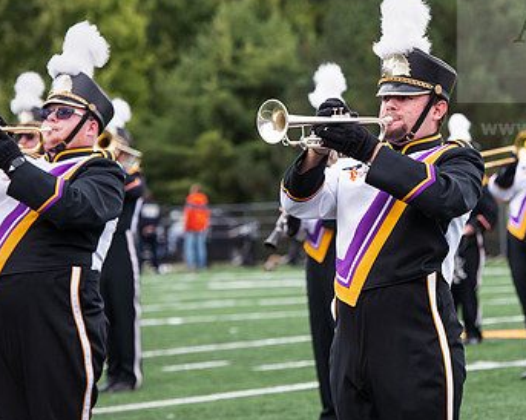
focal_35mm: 246
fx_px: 3827
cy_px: 160
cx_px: 411
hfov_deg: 7.9
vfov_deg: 6.3
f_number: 5.6
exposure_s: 1/500
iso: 1000
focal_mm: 155
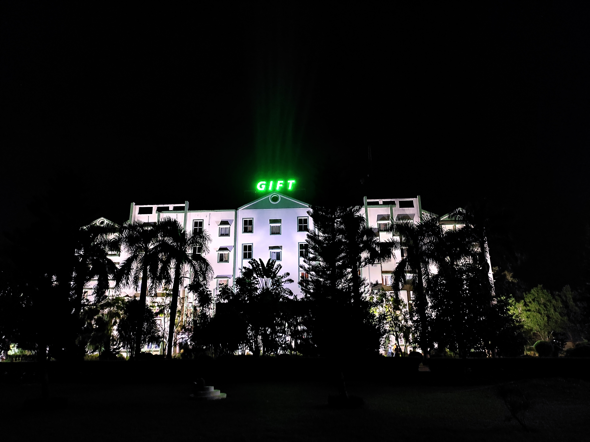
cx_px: 295
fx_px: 290
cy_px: 221
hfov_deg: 91.1
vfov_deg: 74.6
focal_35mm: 17
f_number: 1.79
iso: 1808
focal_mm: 4.74
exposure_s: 1/20
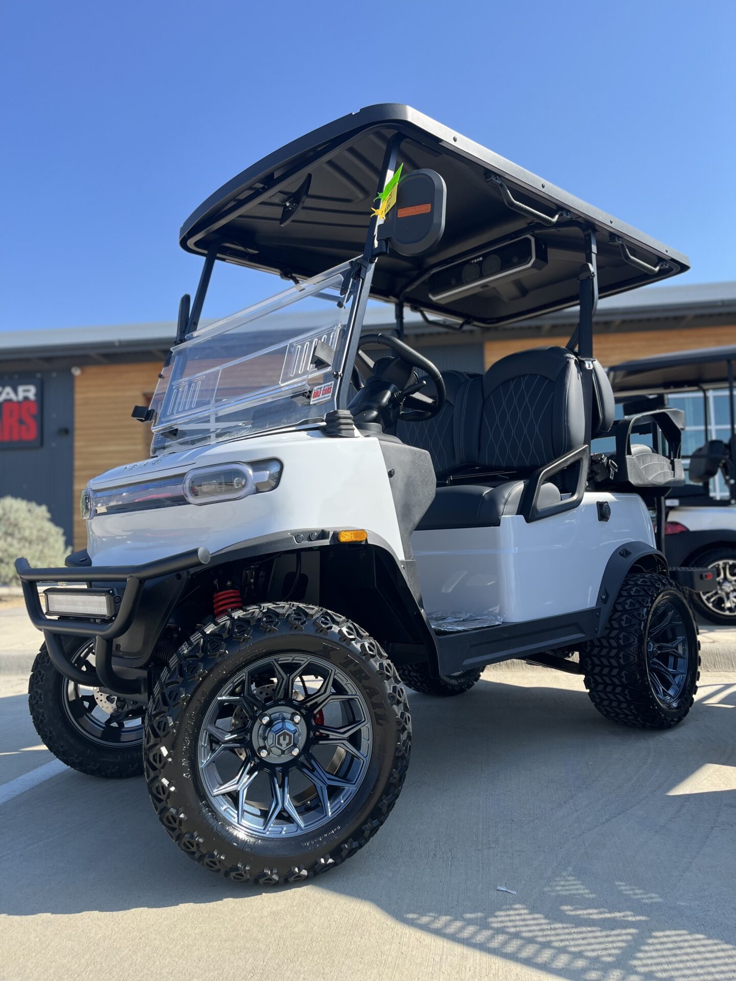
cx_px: 368
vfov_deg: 67.3
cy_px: 490
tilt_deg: +4.6
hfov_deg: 53.1
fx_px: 737
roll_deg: +0.8
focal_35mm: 26
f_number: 1.6
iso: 50
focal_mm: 5.1
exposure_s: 1/1600
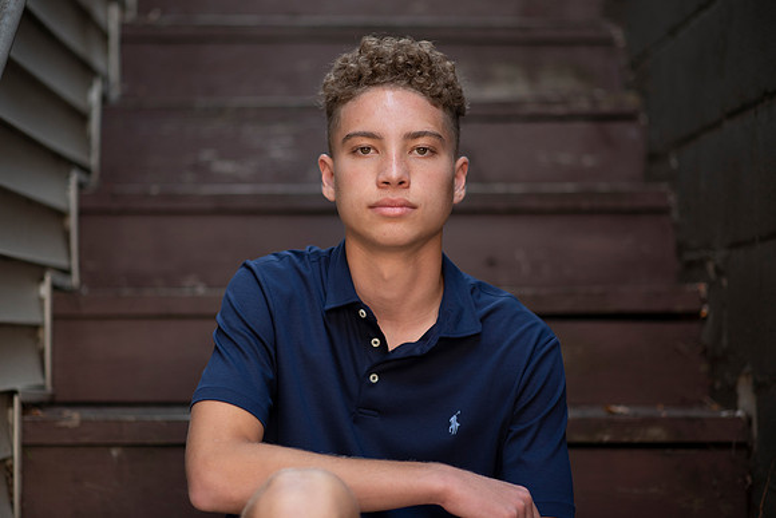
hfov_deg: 23.2
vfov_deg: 15.6
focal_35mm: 88
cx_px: 395
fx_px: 1889
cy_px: 259
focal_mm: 85
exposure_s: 1/250
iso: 640
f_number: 1.8
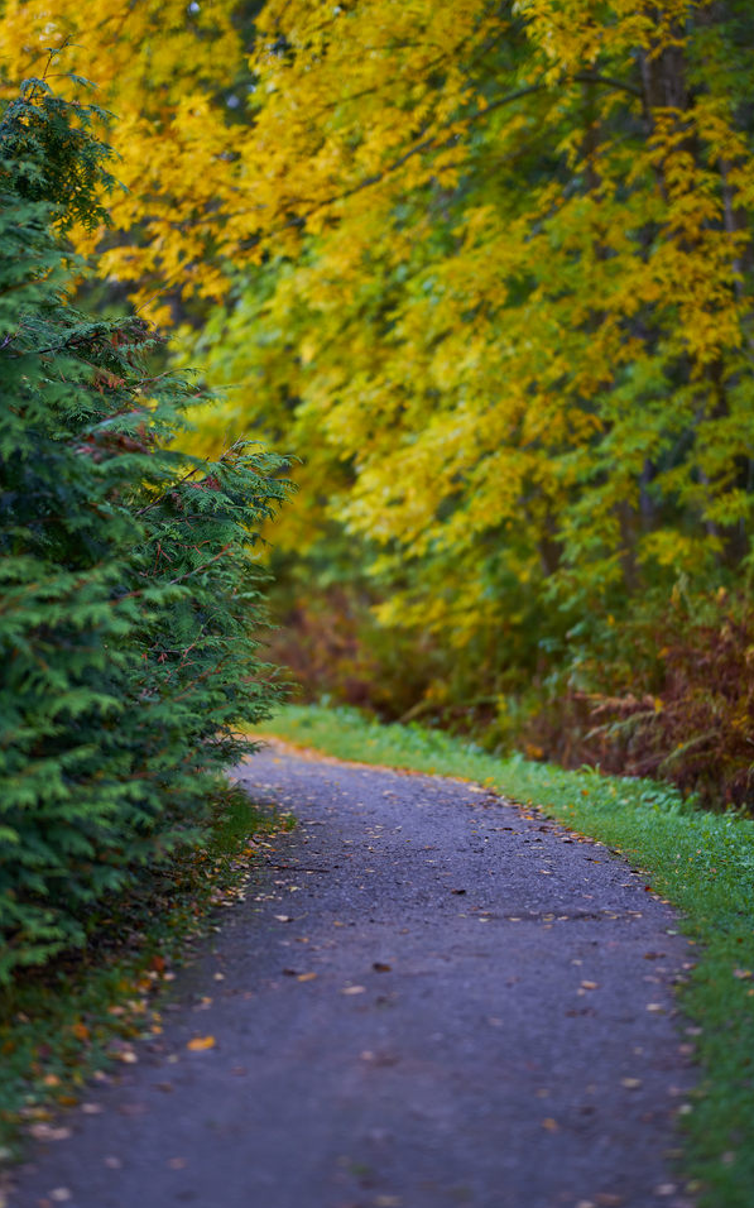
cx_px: 393
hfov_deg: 15.0
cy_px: 605
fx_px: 2862
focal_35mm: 87
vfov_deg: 23.8
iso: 100
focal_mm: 85
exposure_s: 1/250
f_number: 1.2
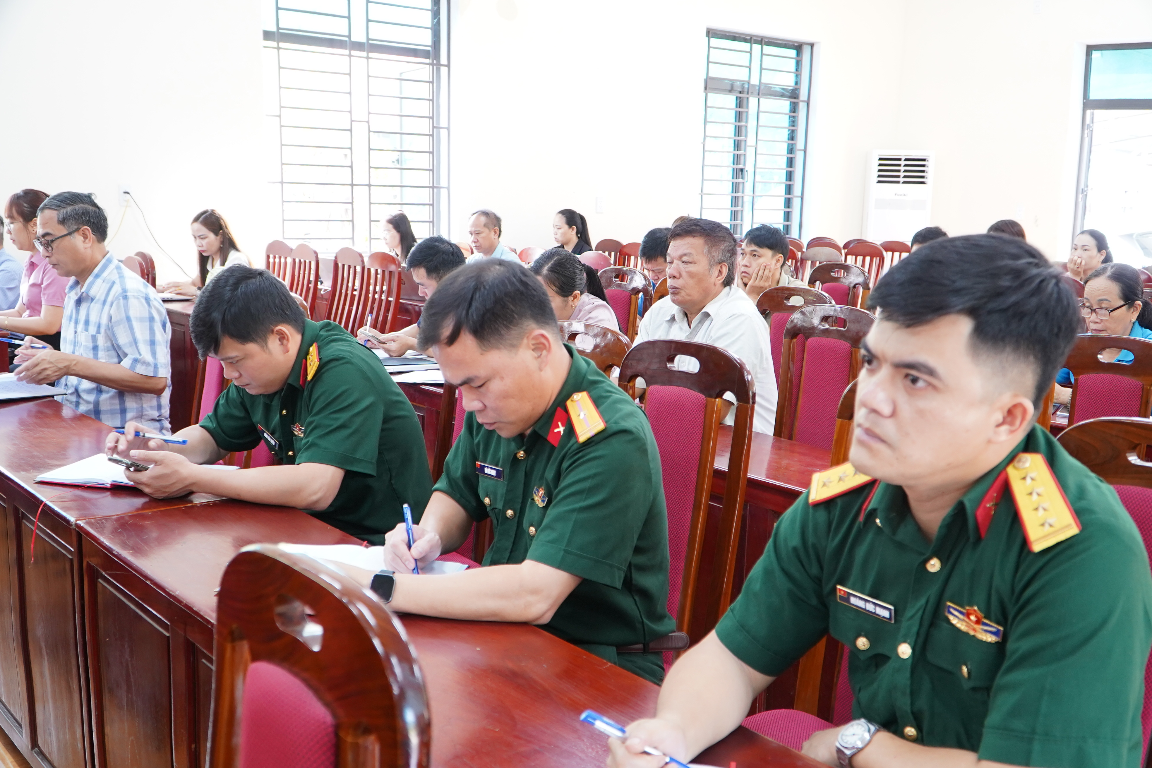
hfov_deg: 57.2
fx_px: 1056
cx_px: 576
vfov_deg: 40.0
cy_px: 384
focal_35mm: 33
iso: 1250
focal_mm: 22
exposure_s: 1/40
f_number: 4
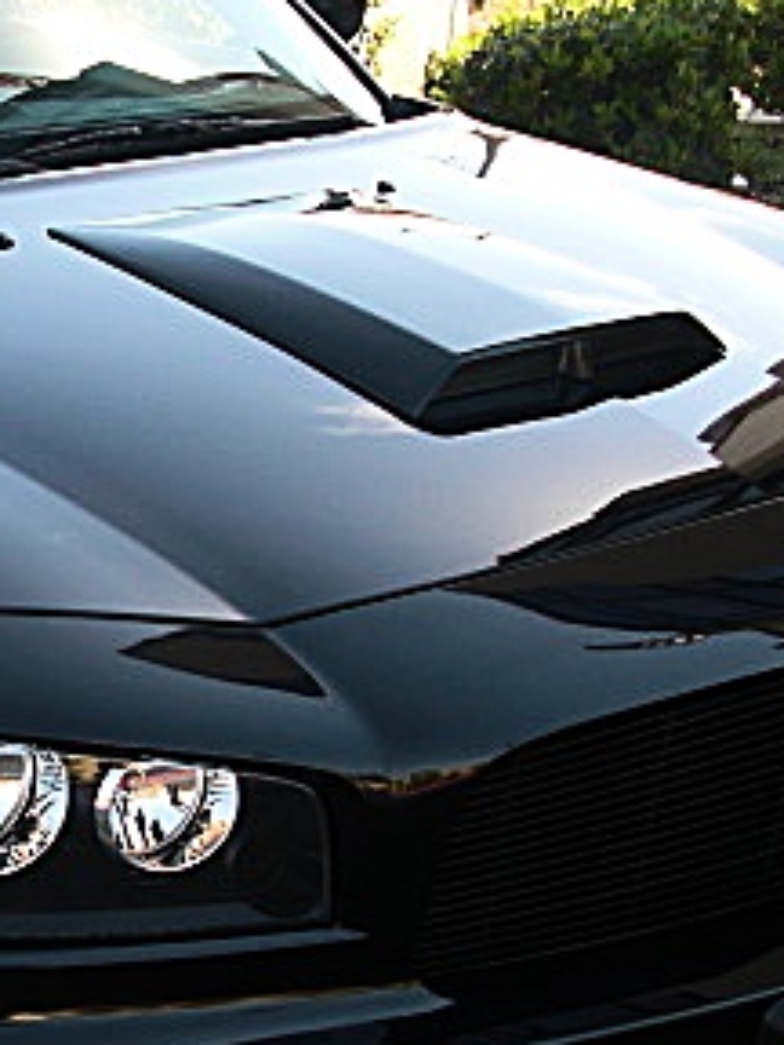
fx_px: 2416
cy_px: 595
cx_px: 25
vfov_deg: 24.4
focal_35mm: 80
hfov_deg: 18.0
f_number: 2.8
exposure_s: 1/250
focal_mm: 6.3
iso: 50
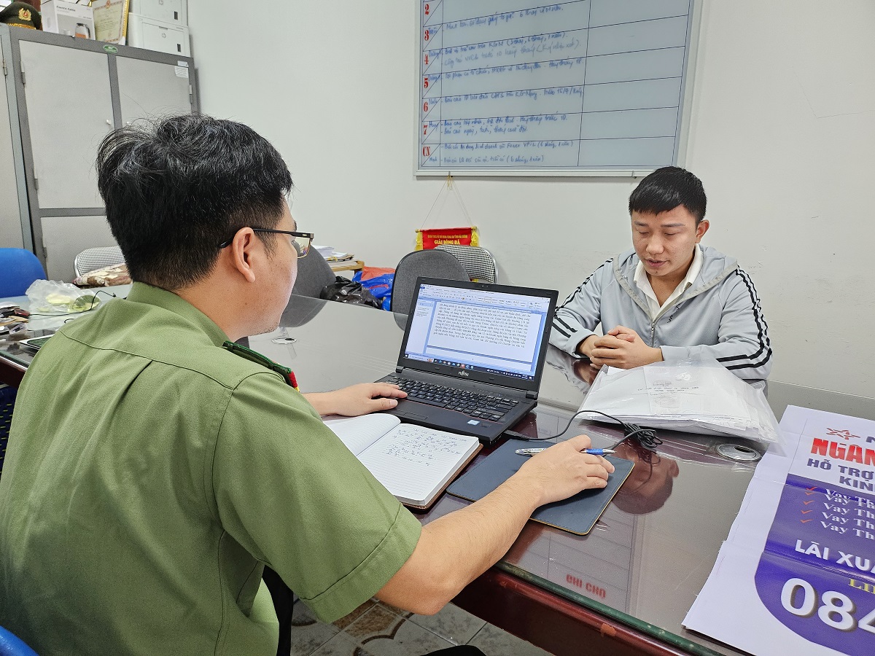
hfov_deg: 71.6
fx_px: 607
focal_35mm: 24
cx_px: 438
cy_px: 328
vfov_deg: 56.8
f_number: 1.8
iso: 400
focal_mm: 5
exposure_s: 1/100
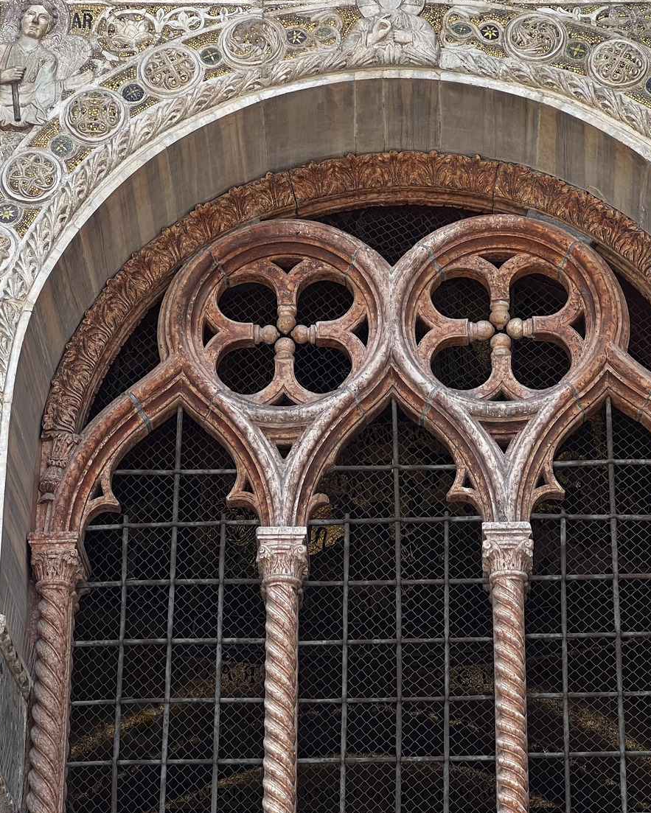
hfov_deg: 14.1
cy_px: 551
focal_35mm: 109
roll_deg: +0.9
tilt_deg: +23.9
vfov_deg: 17.6
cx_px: 395
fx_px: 2624
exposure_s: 1/133
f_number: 2.8
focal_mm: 9
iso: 32
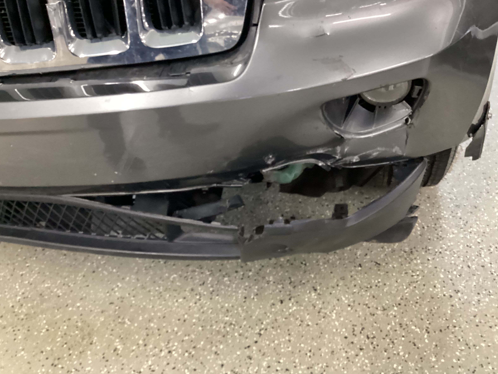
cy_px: 189
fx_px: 460
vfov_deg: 44.2
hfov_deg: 56.8
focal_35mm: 32
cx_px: 253
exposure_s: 1/33
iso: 400
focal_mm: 3.3
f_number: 2.4
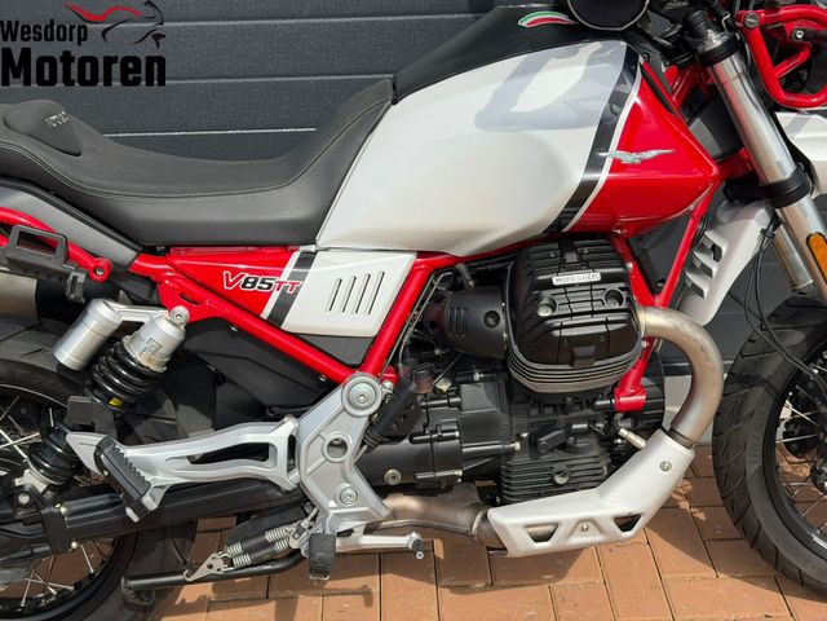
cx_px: 414
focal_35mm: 48
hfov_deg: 39.7
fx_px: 1147
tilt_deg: -25.7
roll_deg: +1.8
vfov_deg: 30.3
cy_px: 310
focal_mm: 6.76
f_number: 1.78
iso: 64
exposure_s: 1/3378
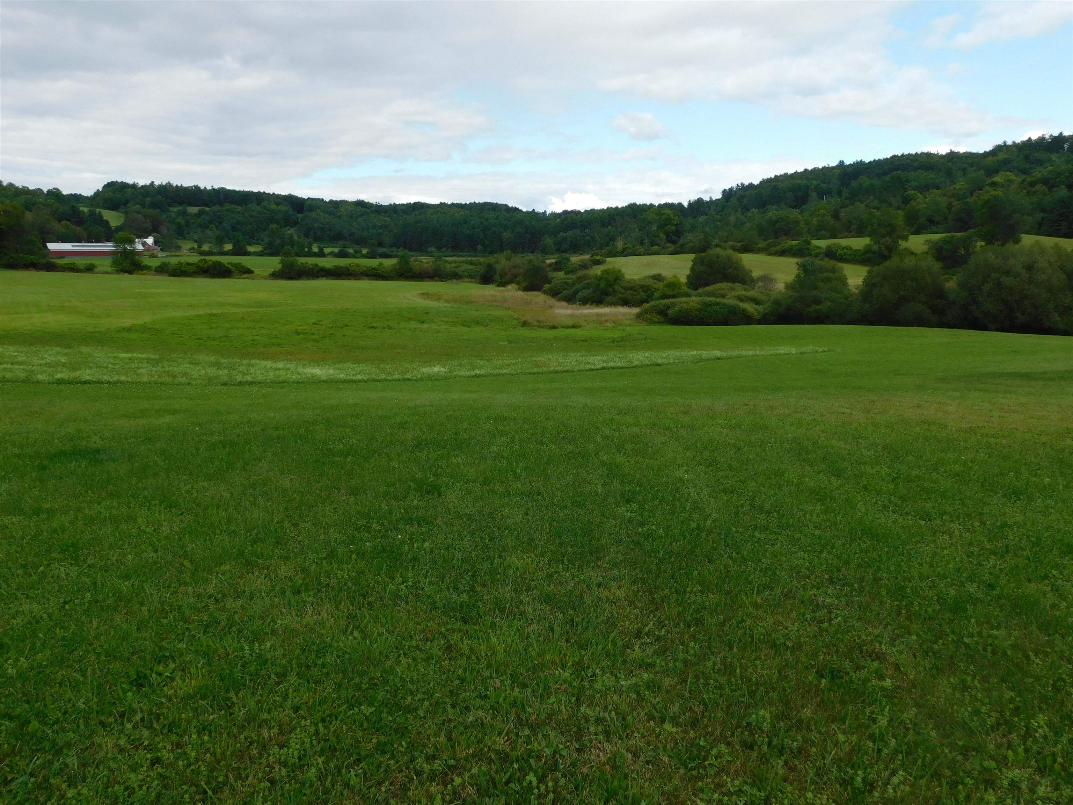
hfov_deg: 60.0
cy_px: 402
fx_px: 930
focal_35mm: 30
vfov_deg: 46.8
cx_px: 536
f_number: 3.2
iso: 125
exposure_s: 1/1000
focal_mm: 5.3
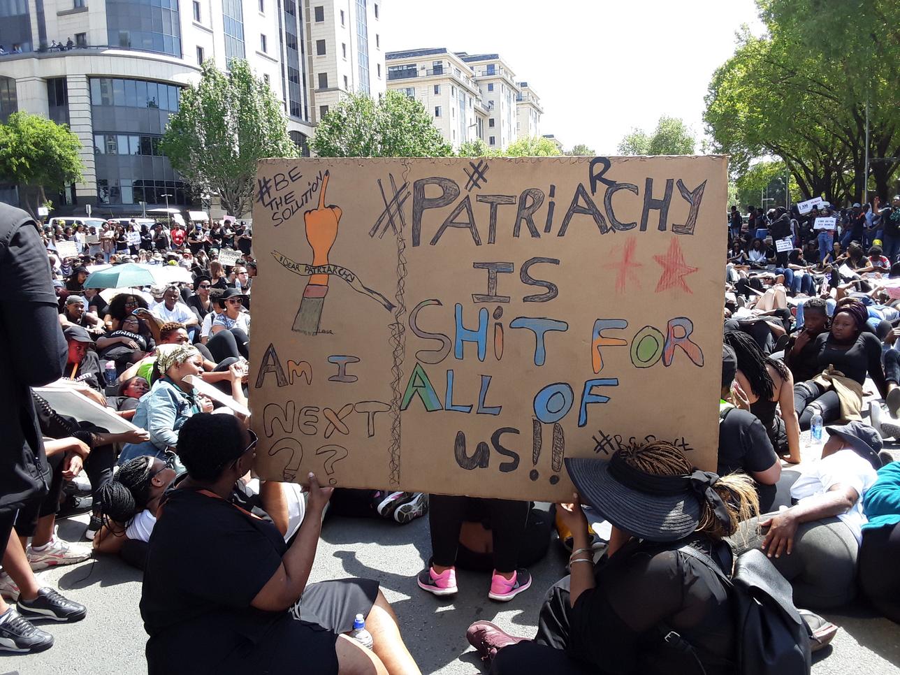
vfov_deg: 46.8
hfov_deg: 60.0
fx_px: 780
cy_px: 338
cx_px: 450
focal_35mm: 30
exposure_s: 1/379
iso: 40
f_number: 1.9
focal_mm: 2.2
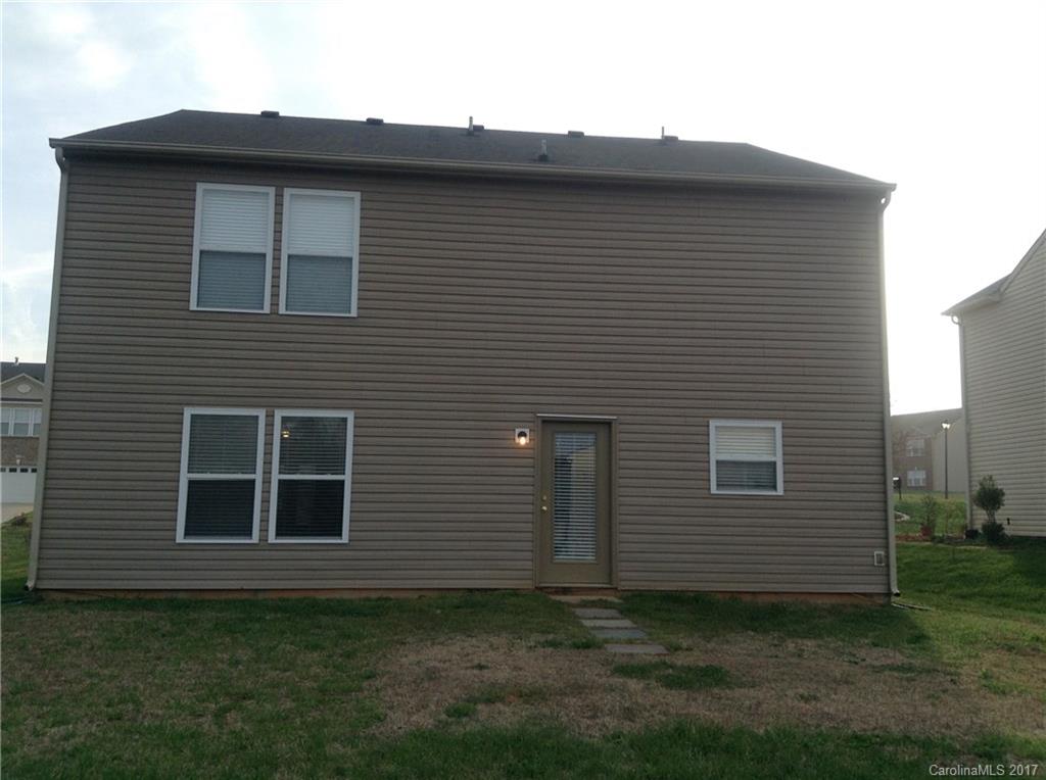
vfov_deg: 42.8
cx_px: 523
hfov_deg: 55.4
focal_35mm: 33
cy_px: 390
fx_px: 995
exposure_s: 1/475
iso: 25
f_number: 2.4
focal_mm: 3.3
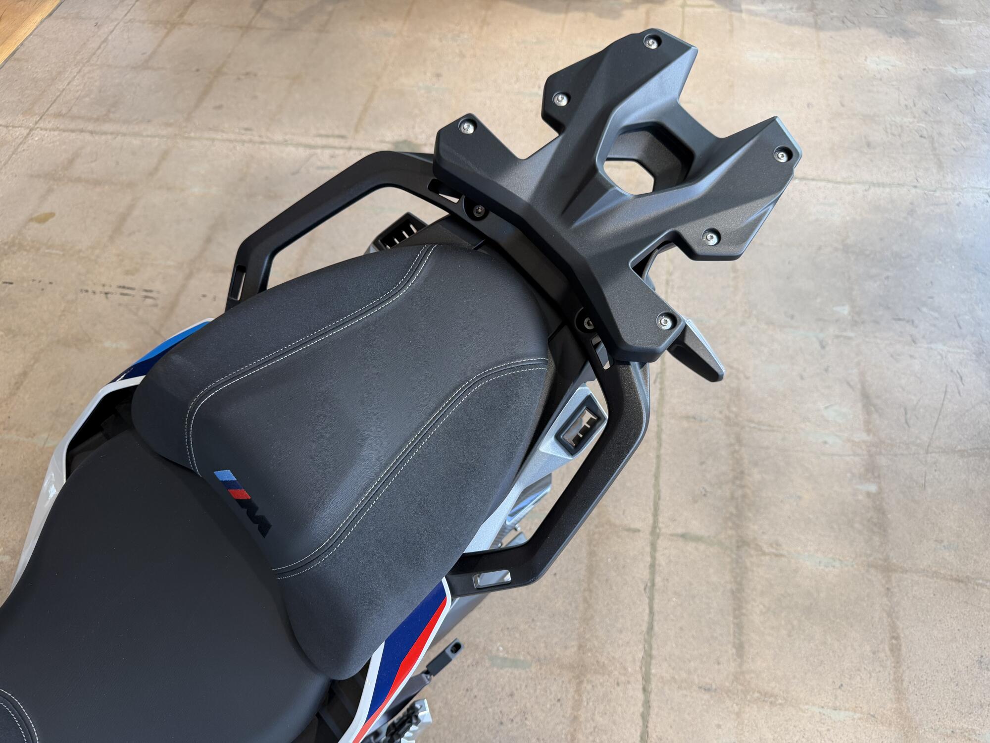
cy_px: 372
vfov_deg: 56.8
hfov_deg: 71.6
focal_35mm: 24
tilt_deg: -56.0
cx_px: 495
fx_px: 686
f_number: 1.78
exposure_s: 1/120
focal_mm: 6.76
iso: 125
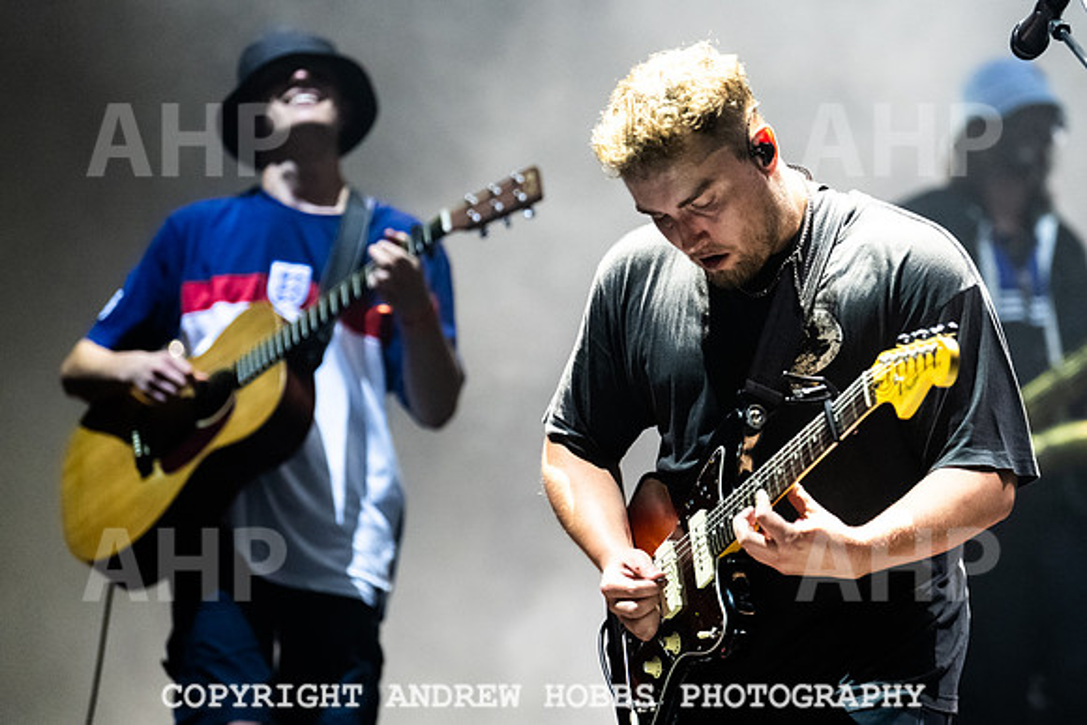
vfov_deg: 6.6
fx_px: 6328
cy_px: 358
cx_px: 656
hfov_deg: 9.8
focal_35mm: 210
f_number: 2.8
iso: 4000
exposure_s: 1/800
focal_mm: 160
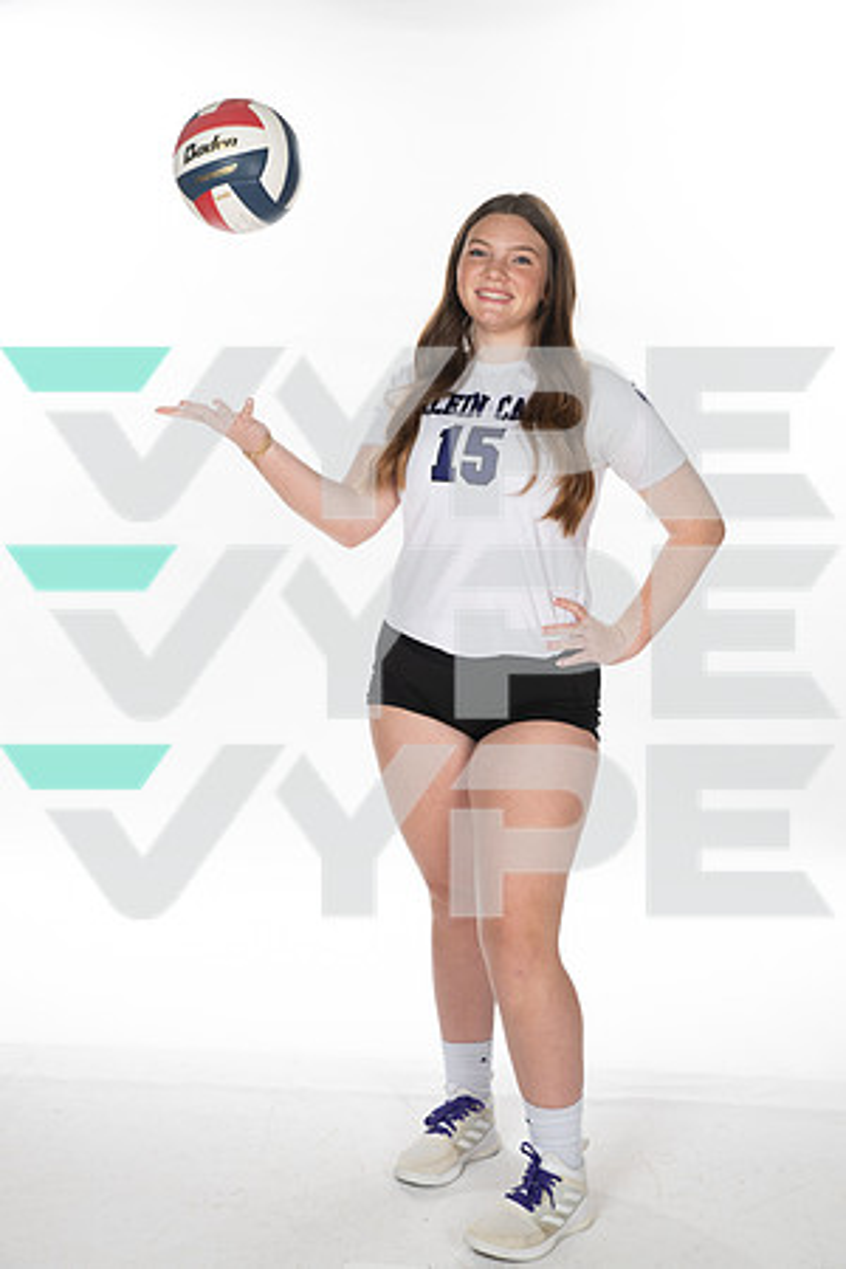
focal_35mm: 55
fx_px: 1939
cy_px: 634
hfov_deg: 24.6
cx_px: 423
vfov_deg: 36.2
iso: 800
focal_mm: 55
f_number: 7.1
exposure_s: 1/320
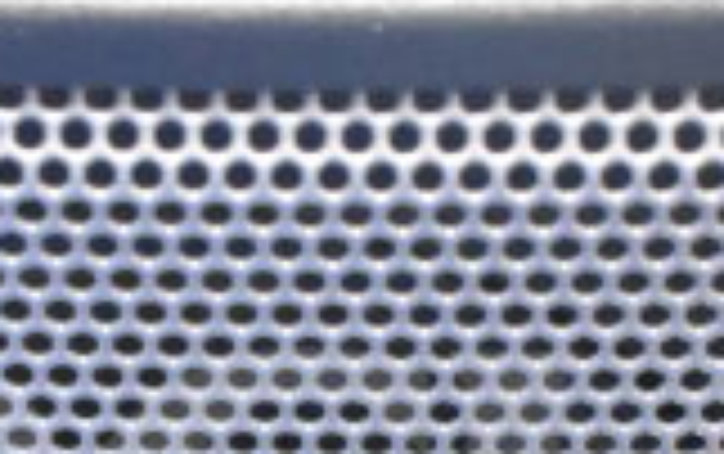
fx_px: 3654
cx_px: 171
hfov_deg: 11.3
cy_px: 708
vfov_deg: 7.0
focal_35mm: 185
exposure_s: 1/50
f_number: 4.5
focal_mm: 32
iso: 10000
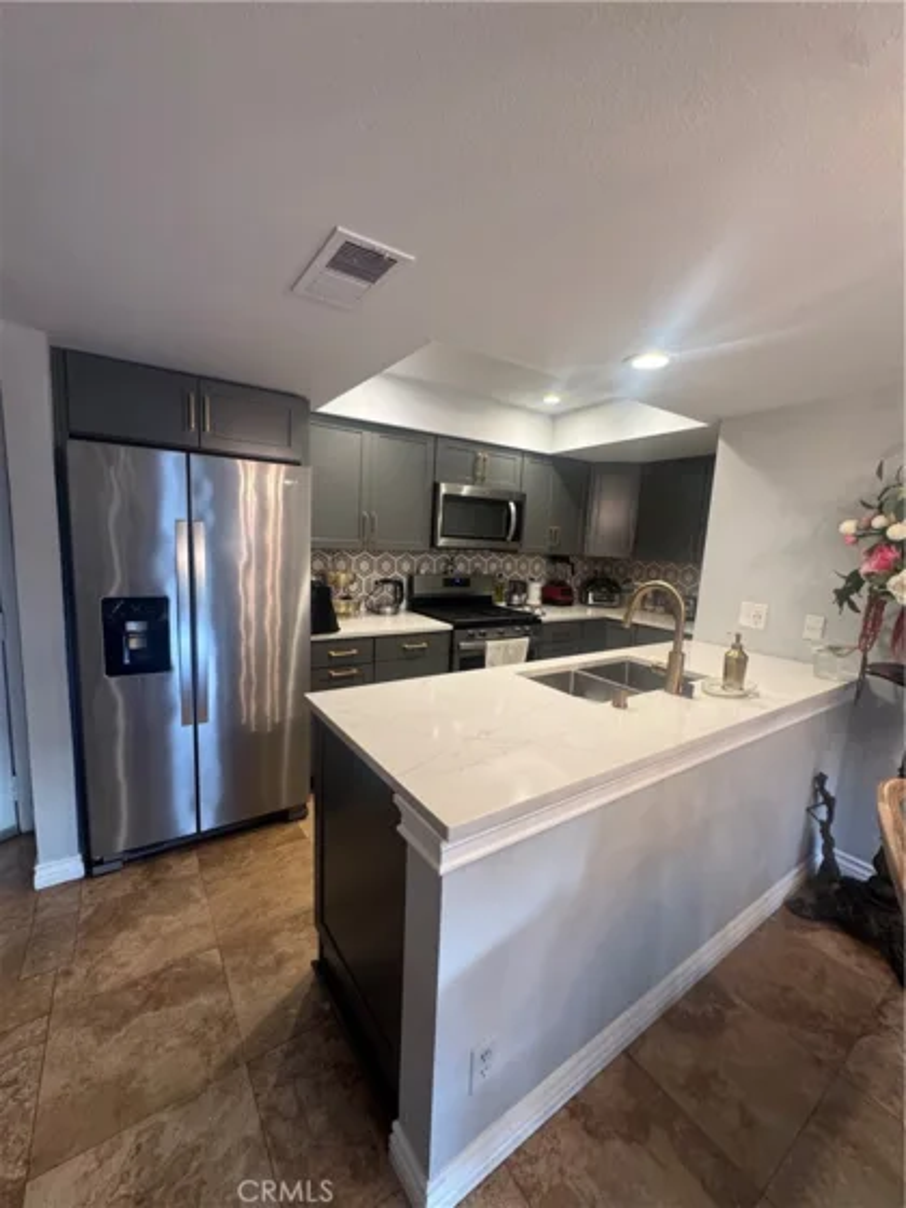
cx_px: 453
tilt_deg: -8.7
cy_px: 604
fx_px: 489
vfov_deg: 102.1
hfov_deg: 85.7
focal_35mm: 14
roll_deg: -3.2
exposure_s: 1/120
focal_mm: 2.22
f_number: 2.2
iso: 250
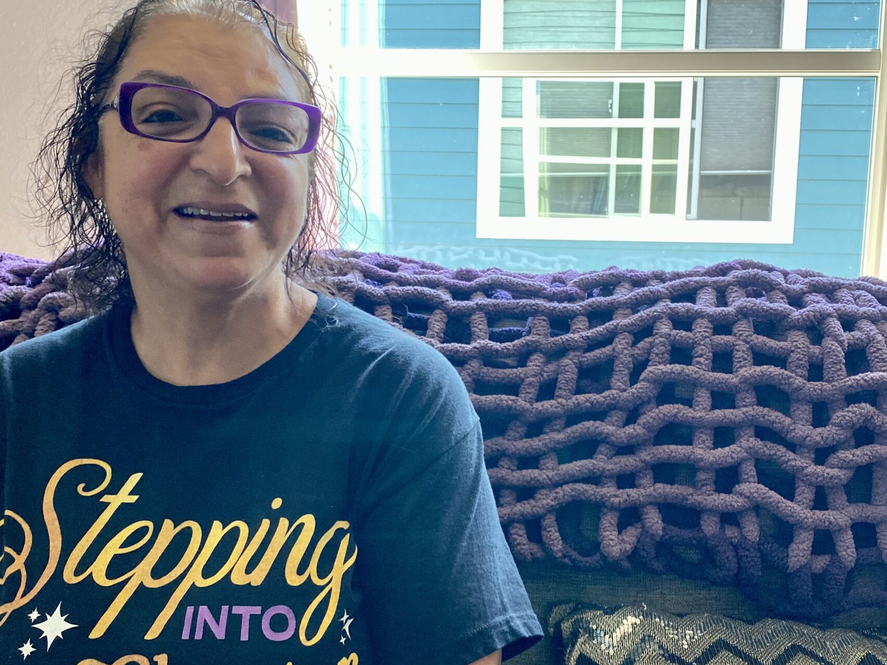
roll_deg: -0.6
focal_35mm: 39
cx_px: 483
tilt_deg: -8.9
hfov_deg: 47.8
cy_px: 317
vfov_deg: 36.8
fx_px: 999
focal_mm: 4.25
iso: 125
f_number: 1.8
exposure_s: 1/98
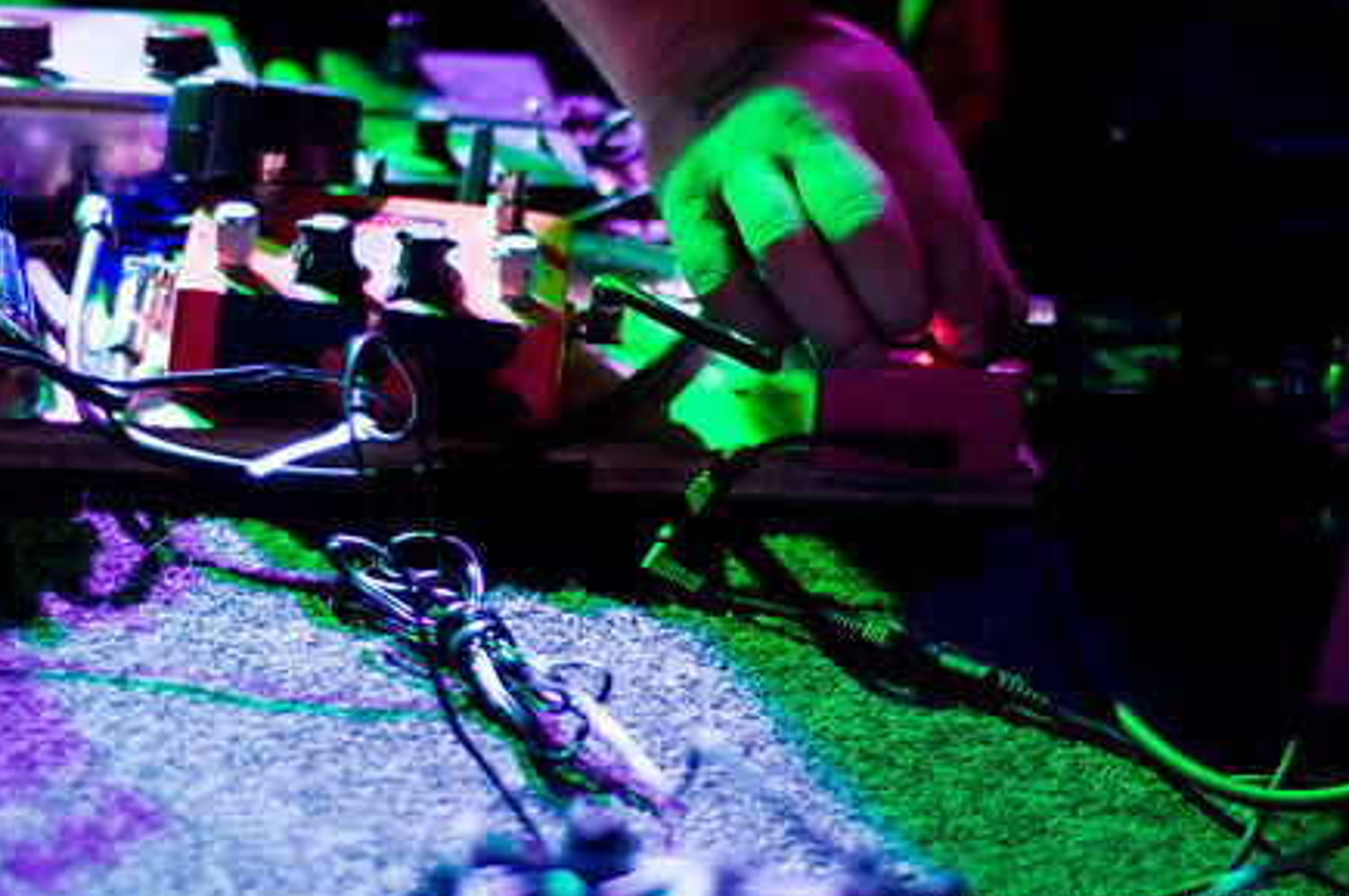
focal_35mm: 100
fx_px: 3743
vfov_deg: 13.6
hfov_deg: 20.4
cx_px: 692
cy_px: 346
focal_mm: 50
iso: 1000
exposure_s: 1/30
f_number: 1.8
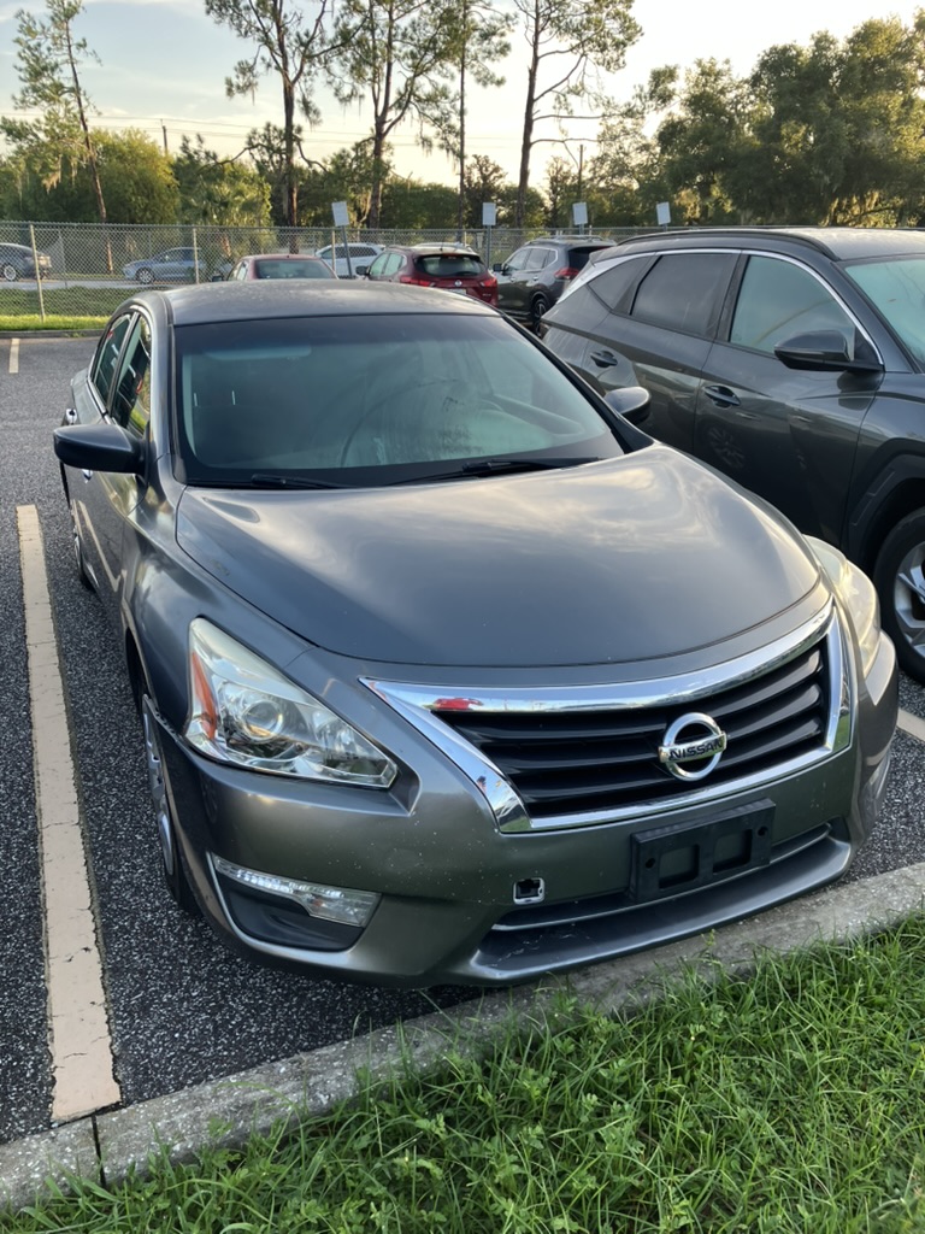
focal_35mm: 28
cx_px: 462
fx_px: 998
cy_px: 617
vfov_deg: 63.4
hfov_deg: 49.7
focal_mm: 3.99
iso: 20
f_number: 1.8
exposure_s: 1/125
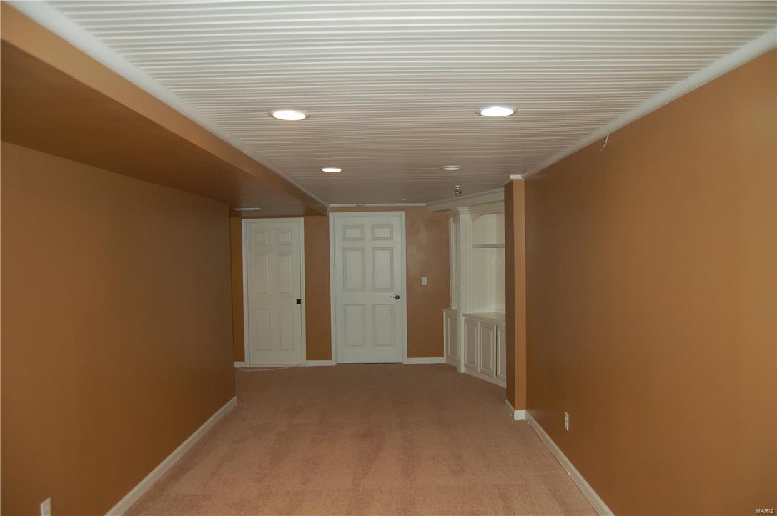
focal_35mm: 27
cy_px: 258
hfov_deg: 67.4
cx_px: 388
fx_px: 582
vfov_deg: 47.8
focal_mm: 18
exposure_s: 1/60
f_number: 3.5
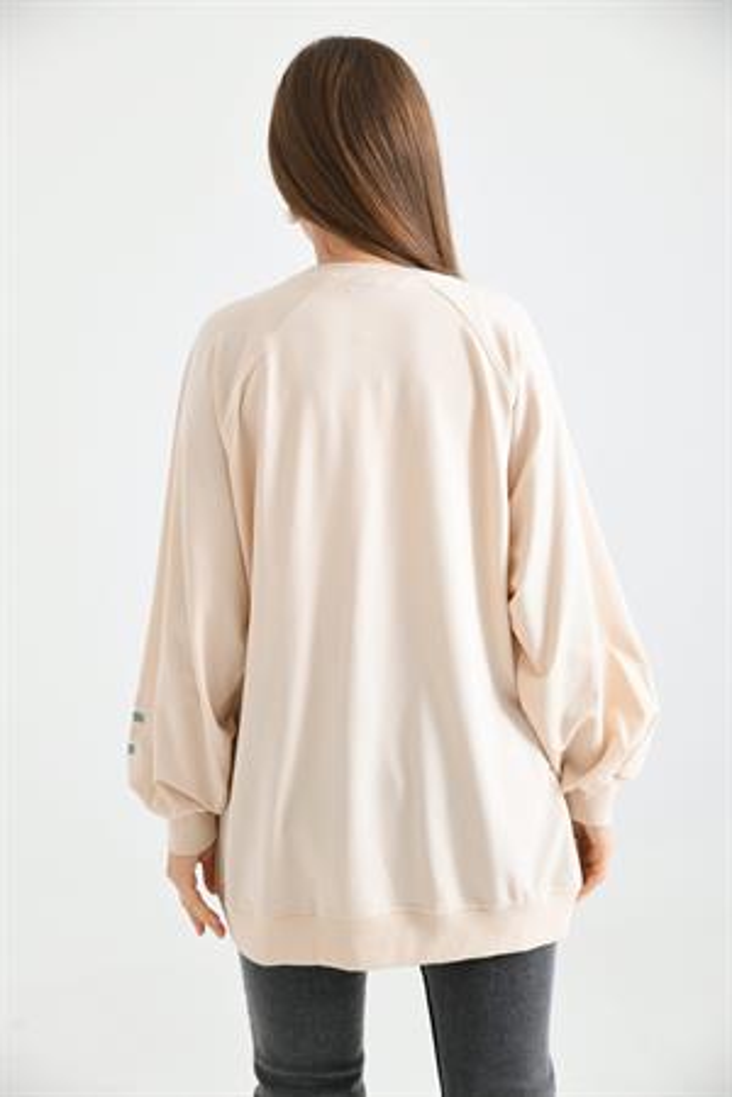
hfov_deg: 22.6
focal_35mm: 60
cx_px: 366
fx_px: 1830
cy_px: 548
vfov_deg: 33.4
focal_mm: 60
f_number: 5.6
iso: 100
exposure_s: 1/125
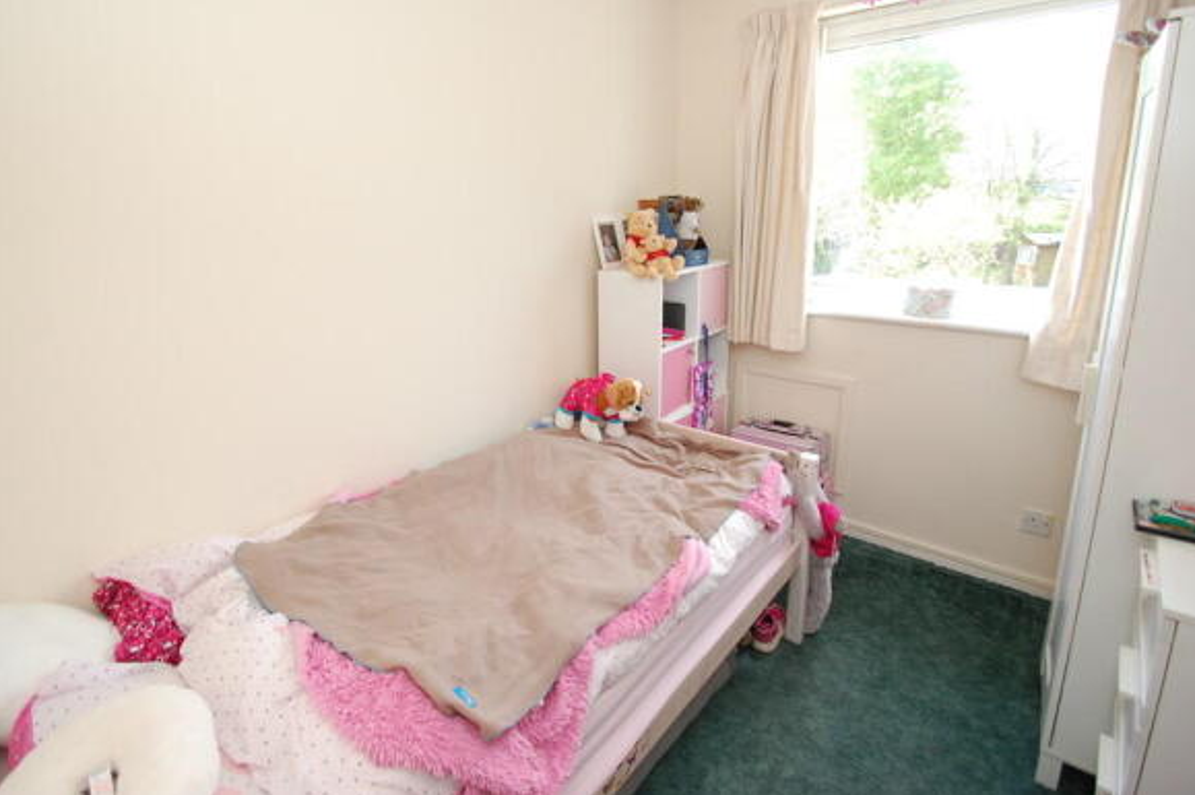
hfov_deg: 93.0
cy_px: 349
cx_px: 537
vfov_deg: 70.1
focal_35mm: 17
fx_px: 564
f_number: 5.6
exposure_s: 1/125
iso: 400
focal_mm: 10
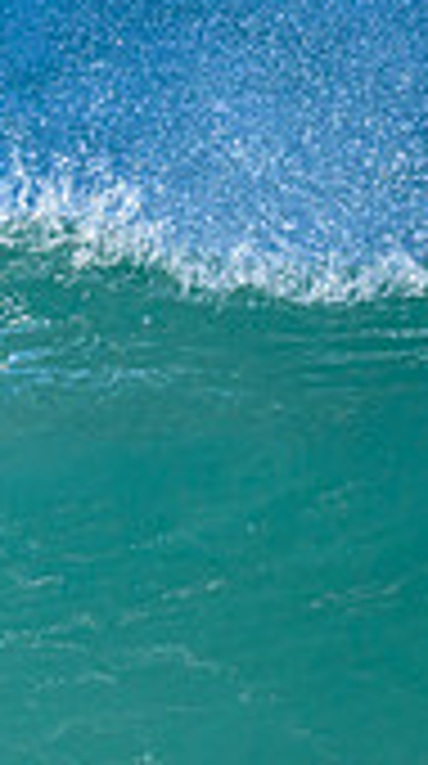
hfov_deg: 0.3
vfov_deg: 0.6
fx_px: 77862
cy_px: 651
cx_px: -742
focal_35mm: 3840
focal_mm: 800
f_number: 6.3
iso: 280
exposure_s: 1/2000
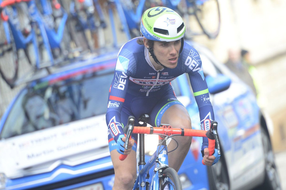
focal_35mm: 400
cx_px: 143
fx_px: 3175
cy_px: 95
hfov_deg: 5.2
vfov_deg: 3.4
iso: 1600
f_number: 6.3
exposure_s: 1/1000
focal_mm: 400
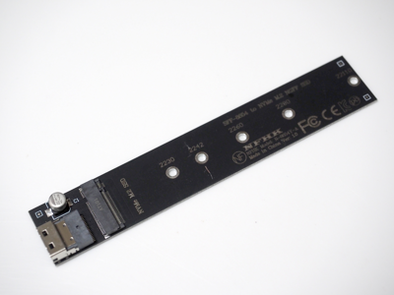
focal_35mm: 72
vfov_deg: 20.4
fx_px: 820
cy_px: 148
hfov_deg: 27.0
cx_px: 197
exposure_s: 1/80
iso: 640
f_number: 4
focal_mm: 36
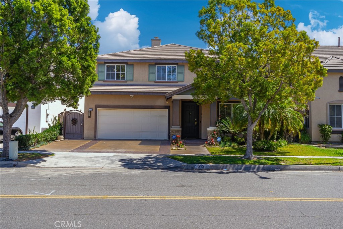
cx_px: 172
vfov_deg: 37.9
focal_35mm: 35
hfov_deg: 54.4
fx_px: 333
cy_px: 114
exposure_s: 1/60
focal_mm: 35
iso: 50
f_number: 22
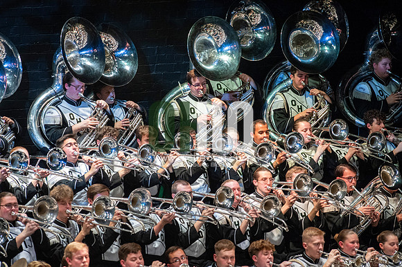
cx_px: 201
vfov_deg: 4.6
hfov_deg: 6.9
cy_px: 134
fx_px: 3348
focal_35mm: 300
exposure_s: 1/400
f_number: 5.6
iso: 5000
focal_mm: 300
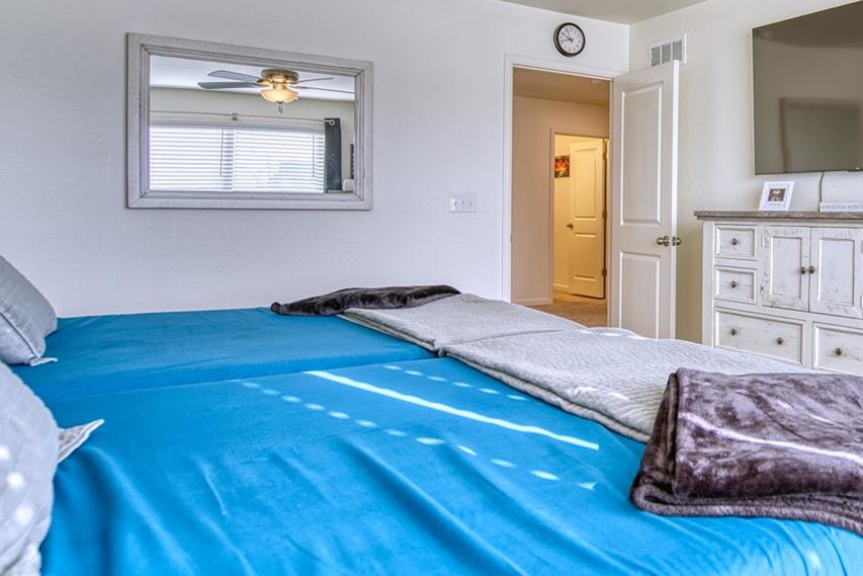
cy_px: 229
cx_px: 704
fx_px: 719
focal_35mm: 30
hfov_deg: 56.8
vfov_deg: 43.4
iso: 500
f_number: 4
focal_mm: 16
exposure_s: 1/160
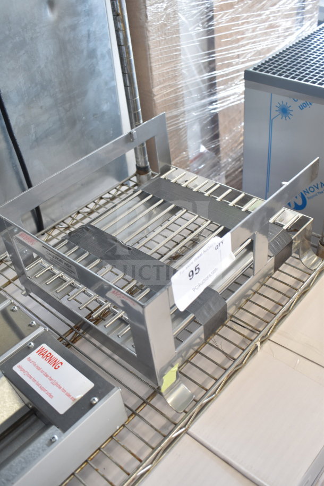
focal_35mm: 34
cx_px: 162
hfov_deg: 38.4
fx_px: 466
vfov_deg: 55.1
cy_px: 243
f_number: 3.8
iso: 720
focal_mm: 23
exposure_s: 1/40
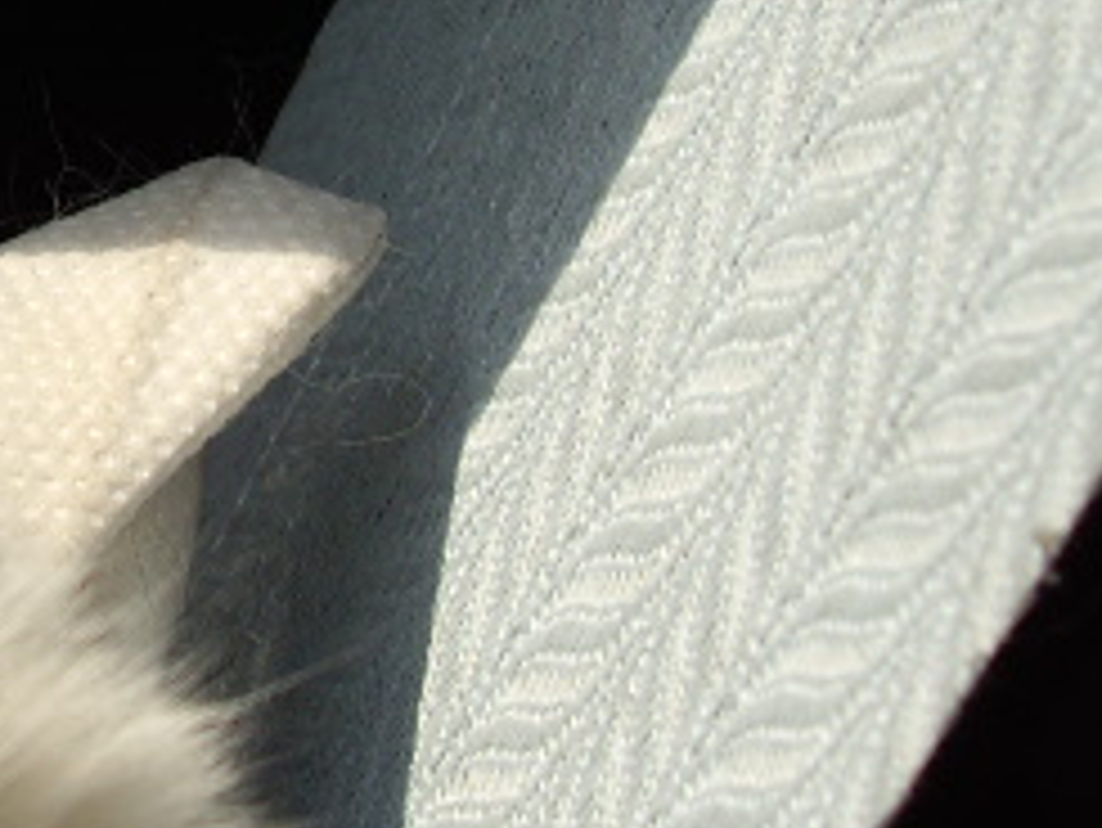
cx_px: -378
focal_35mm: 159
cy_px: 176
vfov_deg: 9.3
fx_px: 5064
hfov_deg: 12.0
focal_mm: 7.9
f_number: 2.8
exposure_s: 1/640
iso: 64
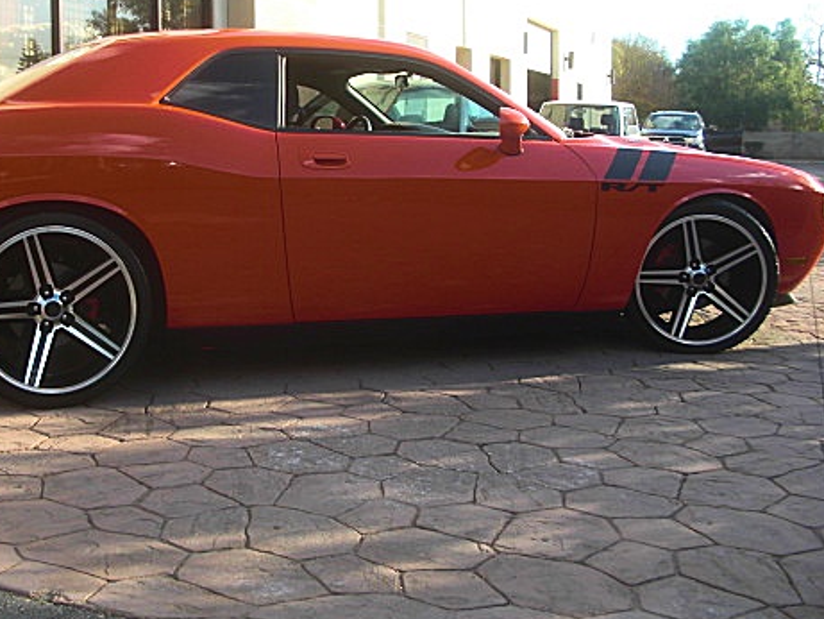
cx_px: 288
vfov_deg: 29.1
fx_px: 1191
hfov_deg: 37.8
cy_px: 276
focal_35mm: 50
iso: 50
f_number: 2.8
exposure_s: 1/320
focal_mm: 6.3
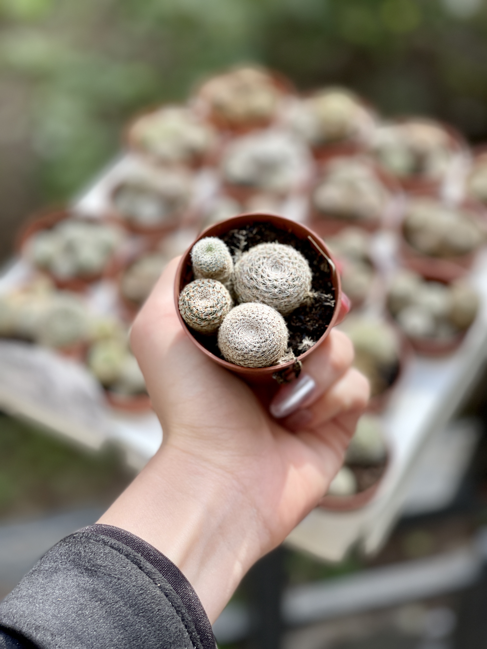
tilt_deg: -47.1
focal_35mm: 64
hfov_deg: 22.9
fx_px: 1201
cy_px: 324
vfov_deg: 30.3
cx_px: 244
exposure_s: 1/121
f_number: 2.2
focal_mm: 7.5
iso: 32
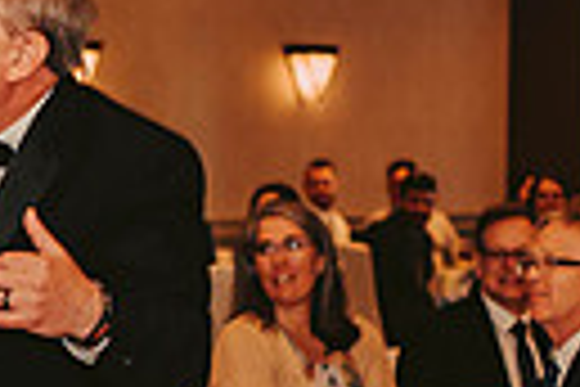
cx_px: -72
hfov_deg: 9.1
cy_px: 412
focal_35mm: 225
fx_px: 3625
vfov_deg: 6.1
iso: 800
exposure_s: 1/125
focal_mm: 50
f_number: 2.5
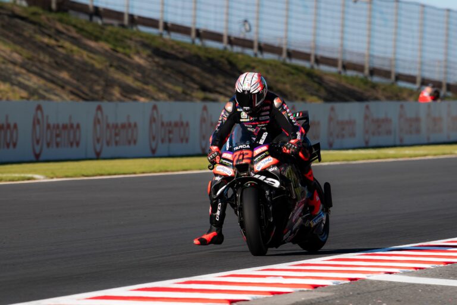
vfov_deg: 2.8
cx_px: 281
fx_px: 6255
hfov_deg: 4.2
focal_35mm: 493
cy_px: 188
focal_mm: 400
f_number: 9
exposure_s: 1/800
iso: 400
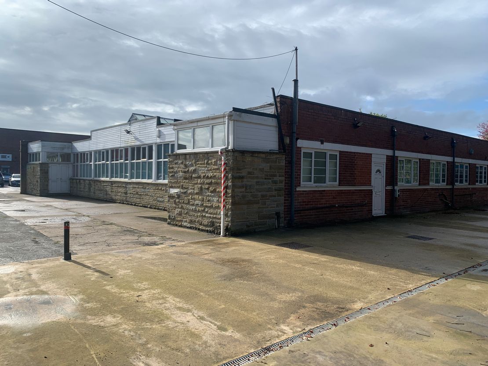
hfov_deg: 67.3
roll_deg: -2.3
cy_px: 183
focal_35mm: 26
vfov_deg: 53.1
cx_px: 244
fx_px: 367
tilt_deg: -0.4
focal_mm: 4.25
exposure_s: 1/2257
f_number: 1.8
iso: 25
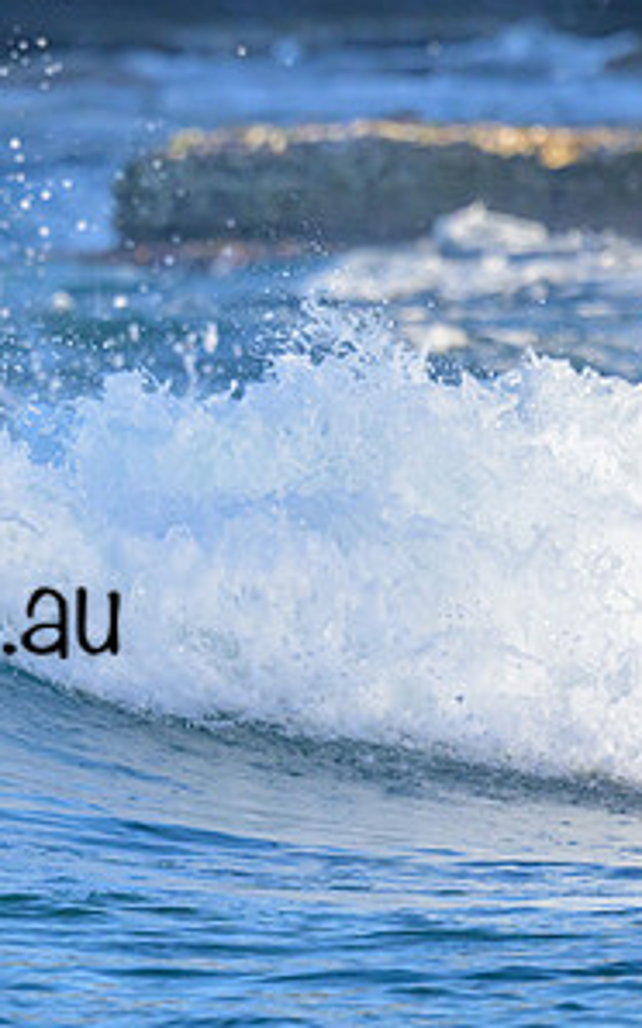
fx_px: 60947
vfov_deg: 1.0
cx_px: -151
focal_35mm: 2175
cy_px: 487
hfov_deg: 0.6
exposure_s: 1/2000
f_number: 6.3
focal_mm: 800
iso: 800
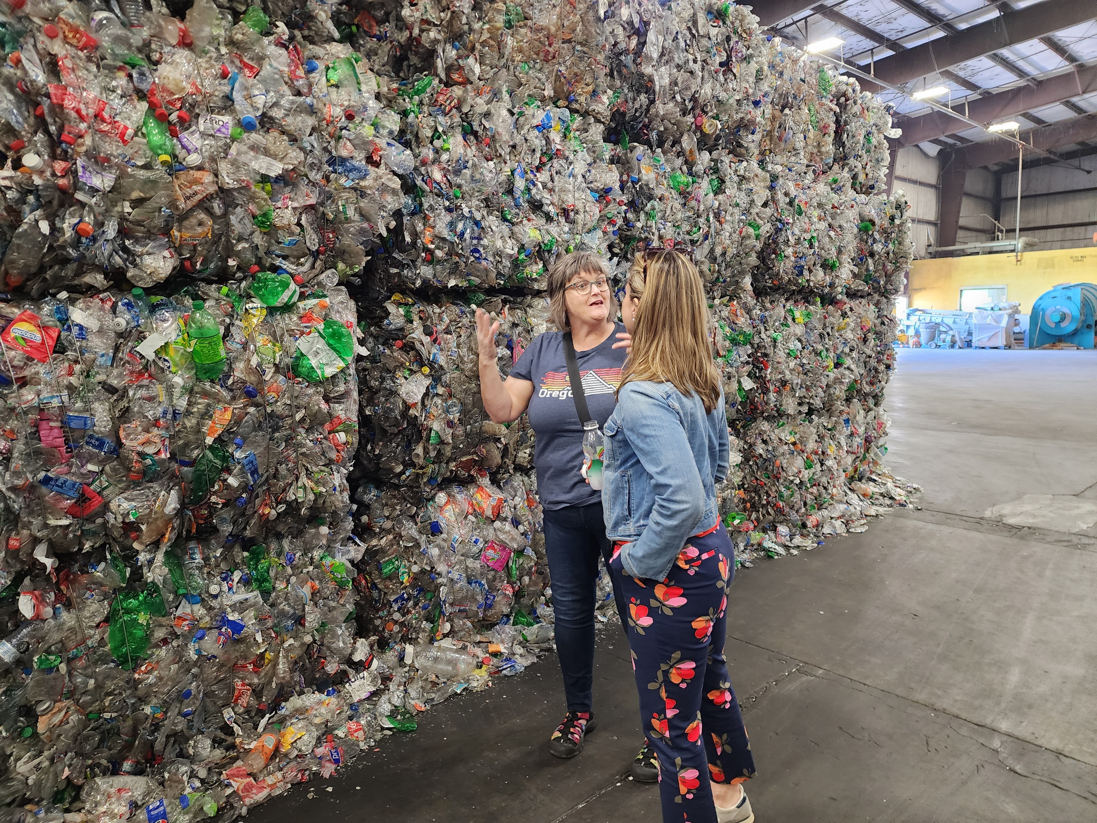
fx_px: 729
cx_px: 548
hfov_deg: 73.9
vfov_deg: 58.9
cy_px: 412
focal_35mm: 23
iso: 640
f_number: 1.8
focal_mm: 6.4
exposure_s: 1/40
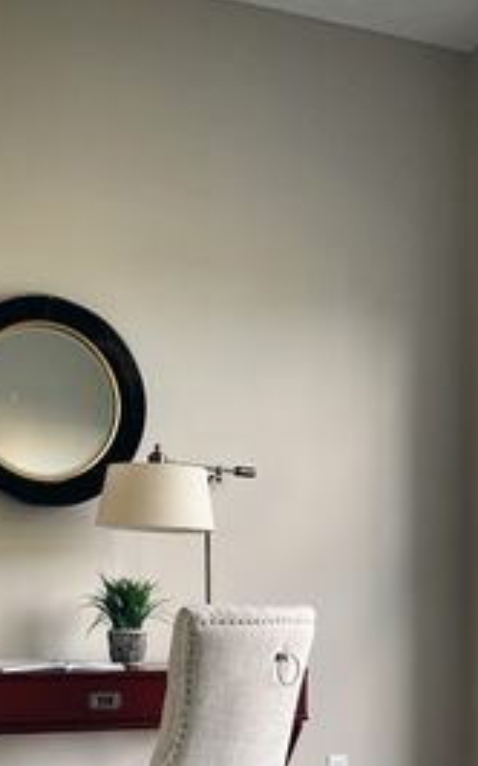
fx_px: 1106
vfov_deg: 36.3
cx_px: 164
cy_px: 662
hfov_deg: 24.3
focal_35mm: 53
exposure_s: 1/120
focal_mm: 5.1
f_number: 1.6
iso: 80
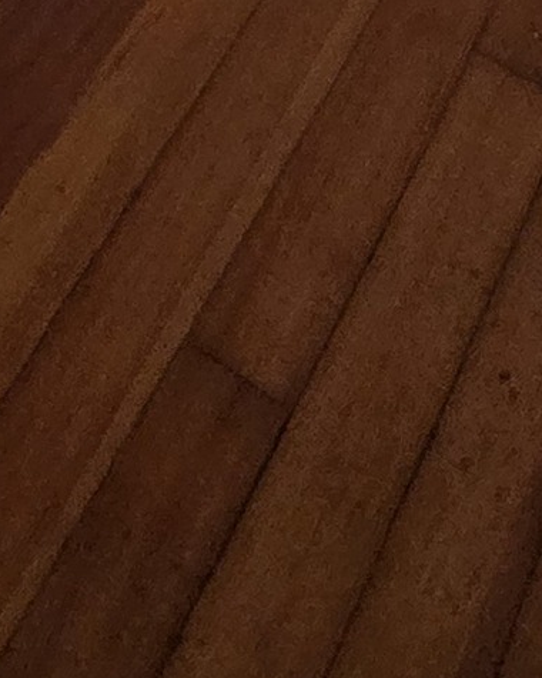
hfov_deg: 16.0
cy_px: -885
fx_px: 1644
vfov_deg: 15.3
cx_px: -415
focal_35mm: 82
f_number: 2.2
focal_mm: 2.2
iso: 800
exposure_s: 1/60
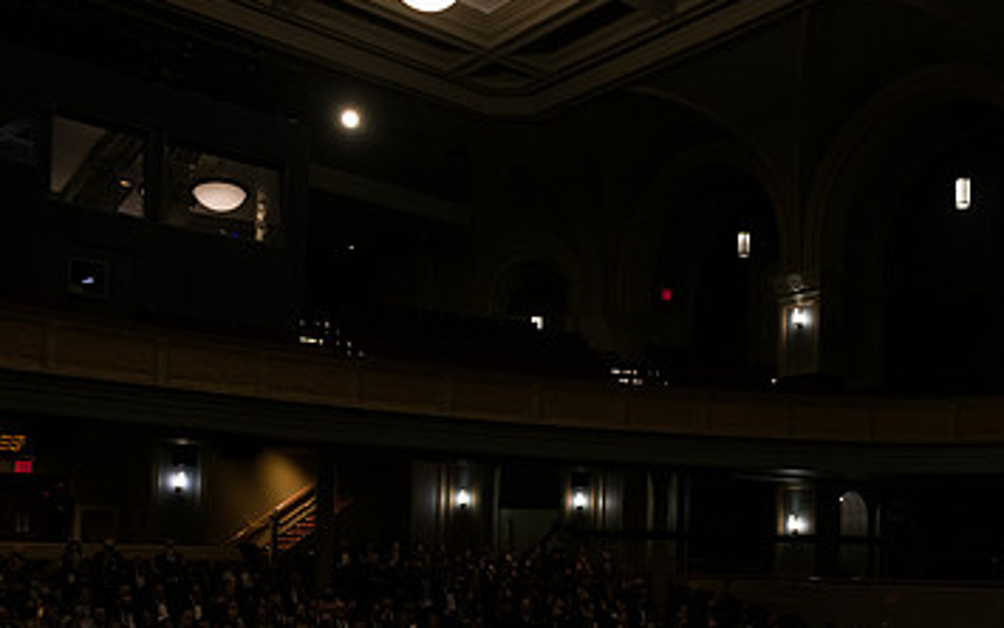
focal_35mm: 40
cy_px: 513
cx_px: 721
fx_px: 1095
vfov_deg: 31.1
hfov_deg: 47.9
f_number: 4
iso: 1600
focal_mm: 24
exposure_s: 1/60
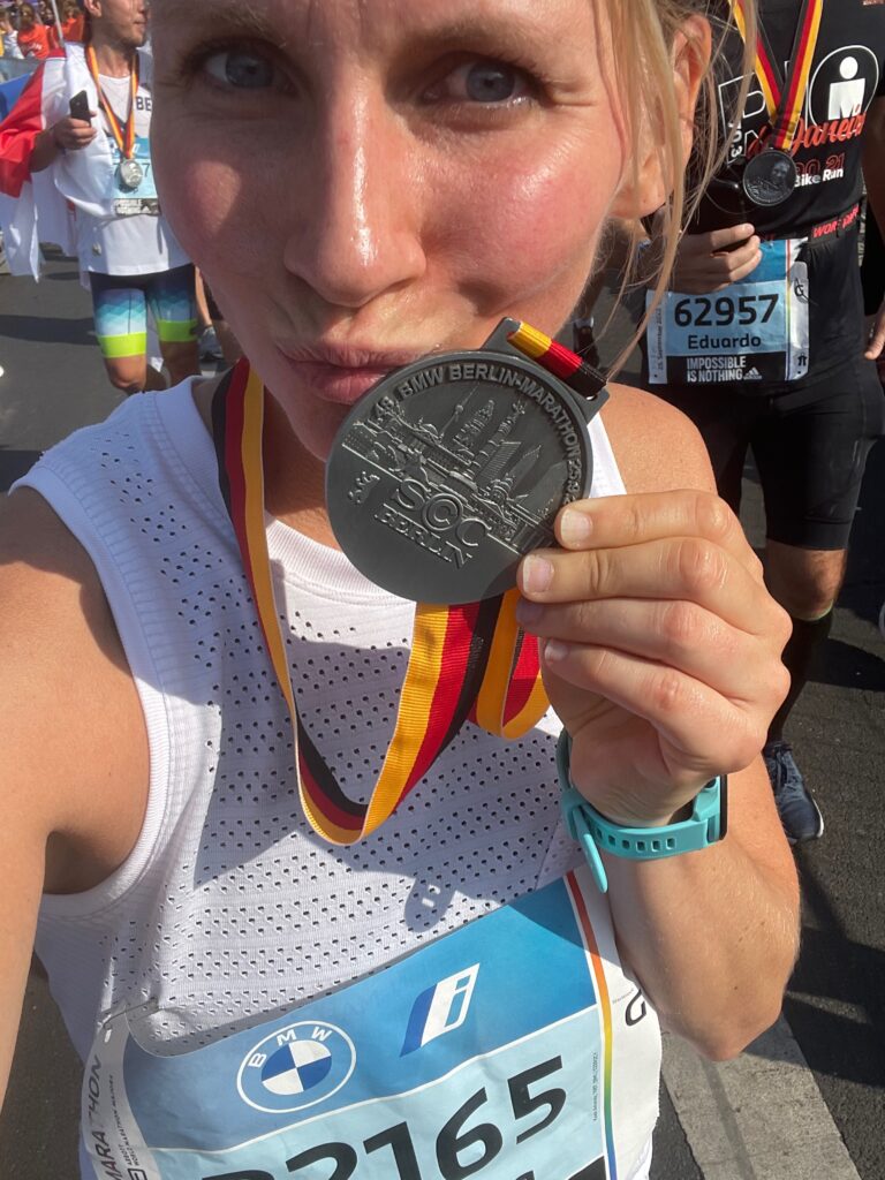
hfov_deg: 46.8
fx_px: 1023
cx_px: 442
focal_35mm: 30
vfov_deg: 60.0
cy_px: 590
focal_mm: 2.71
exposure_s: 1/900
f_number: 2.2
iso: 25
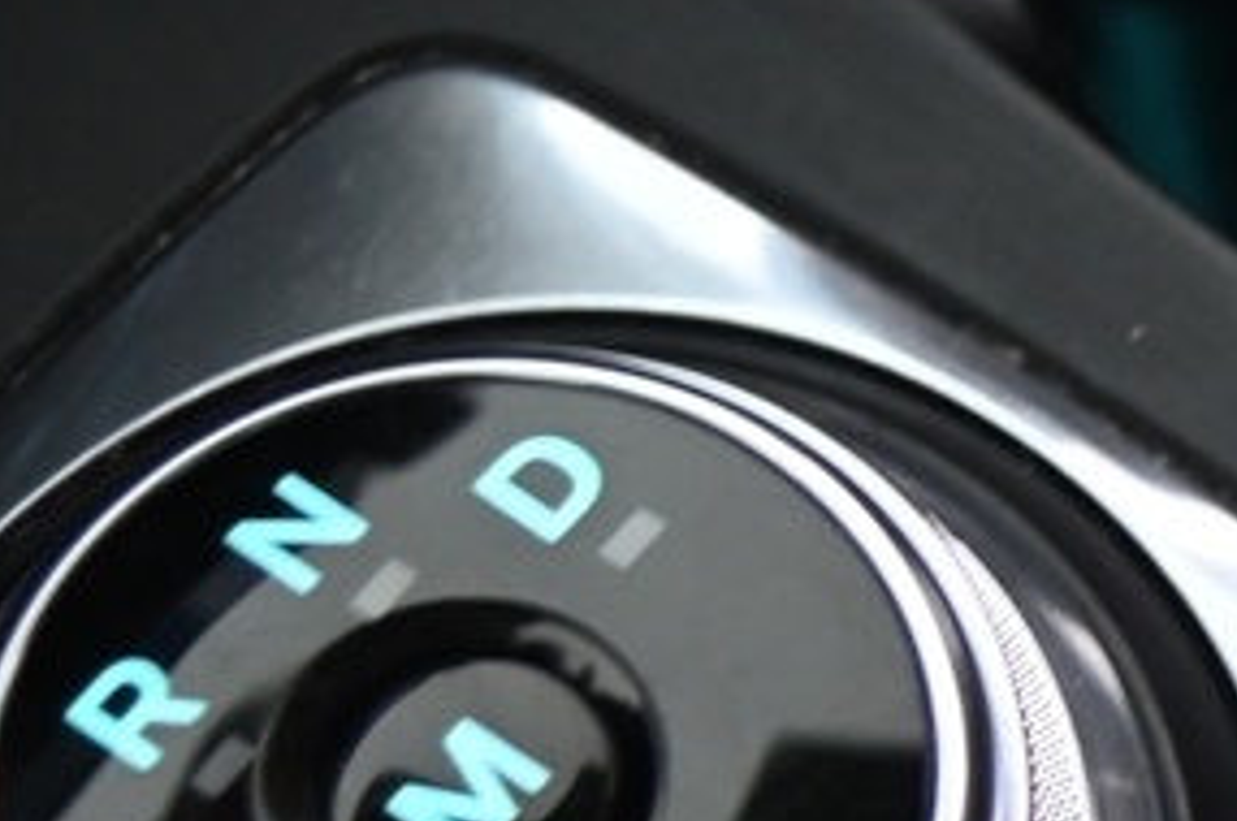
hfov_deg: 8.4
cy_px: 1206
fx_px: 7791
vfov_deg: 6.0
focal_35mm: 227
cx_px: 2881
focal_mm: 40
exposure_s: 1/13
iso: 2000
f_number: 4
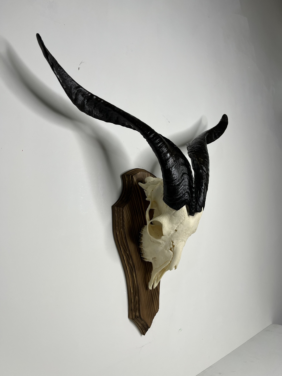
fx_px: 282
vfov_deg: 67.3
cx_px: 141
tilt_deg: +4.4
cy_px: 188
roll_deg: +2.9
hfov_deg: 53.1
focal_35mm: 26
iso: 32
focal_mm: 5.1
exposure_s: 1/122
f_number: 1.6
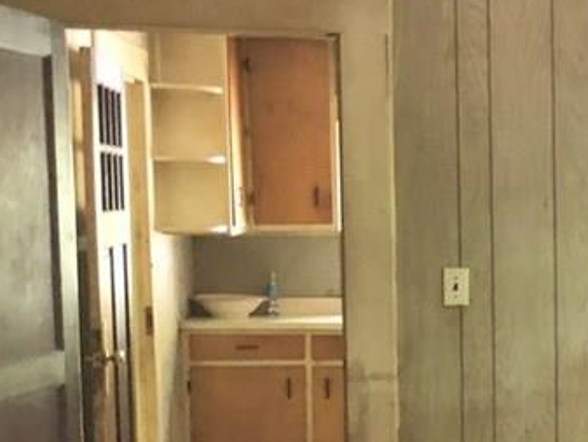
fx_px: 1444
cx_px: 776
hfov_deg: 20.8
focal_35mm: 85
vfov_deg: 17.2
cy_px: 369
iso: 100
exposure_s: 1/5
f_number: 1.8
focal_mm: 3.99
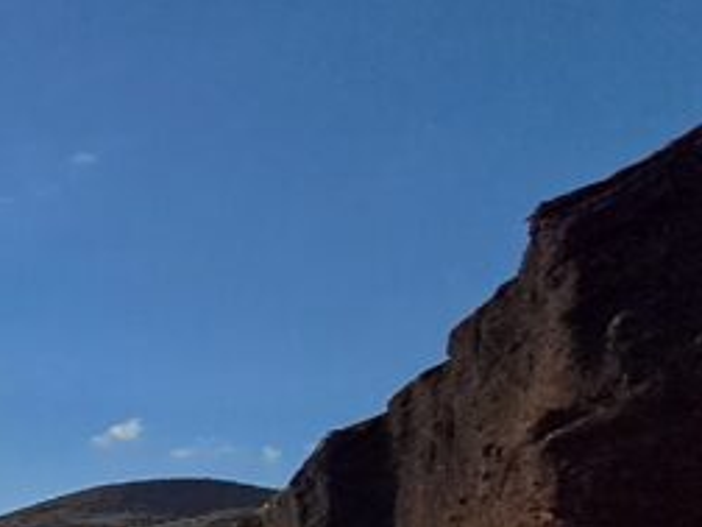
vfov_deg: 20.8
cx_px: -543
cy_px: 664
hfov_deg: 21.0
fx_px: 1318
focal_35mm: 65
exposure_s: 1/4975
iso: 40
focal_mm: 1.64
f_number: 2.2
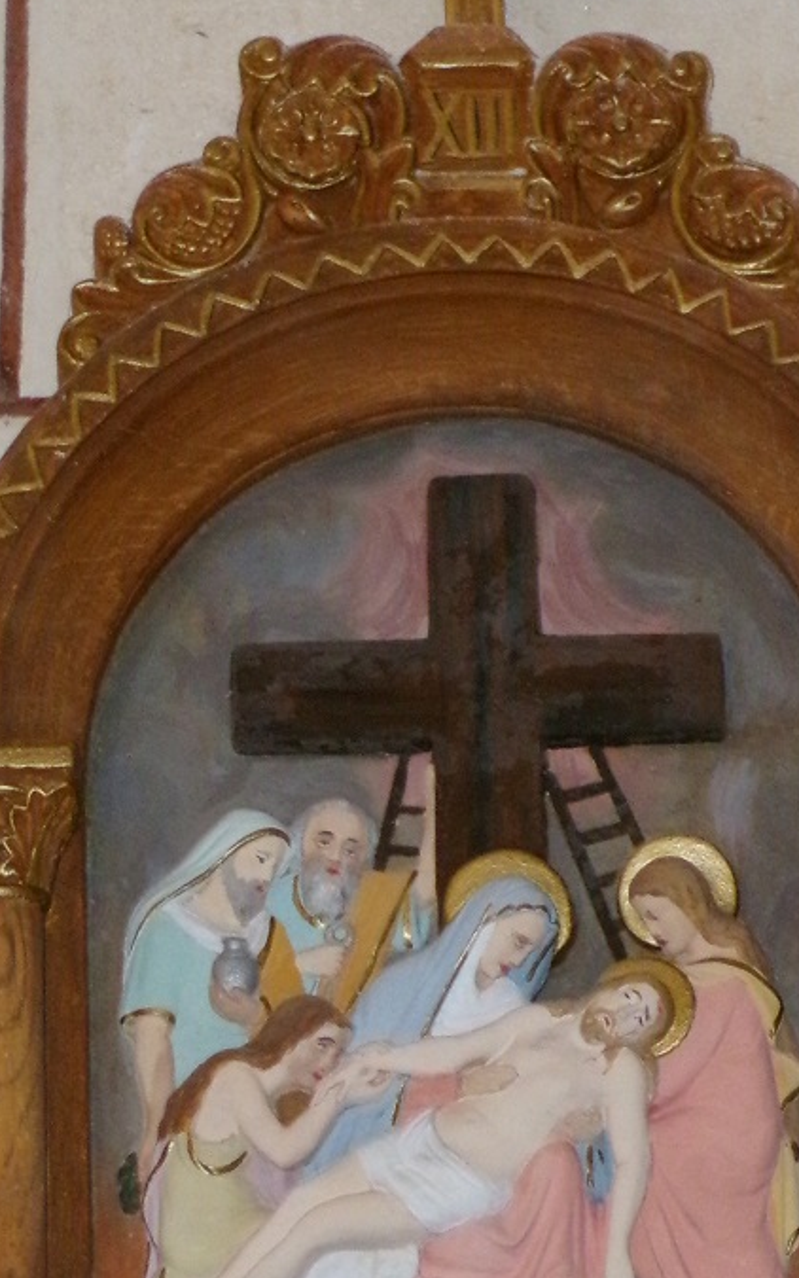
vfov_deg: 8.9
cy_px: 710
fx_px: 8255
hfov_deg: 5.5
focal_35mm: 237
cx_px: 471
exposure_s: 1/100
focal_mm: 23.5
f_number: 4.4
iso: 800
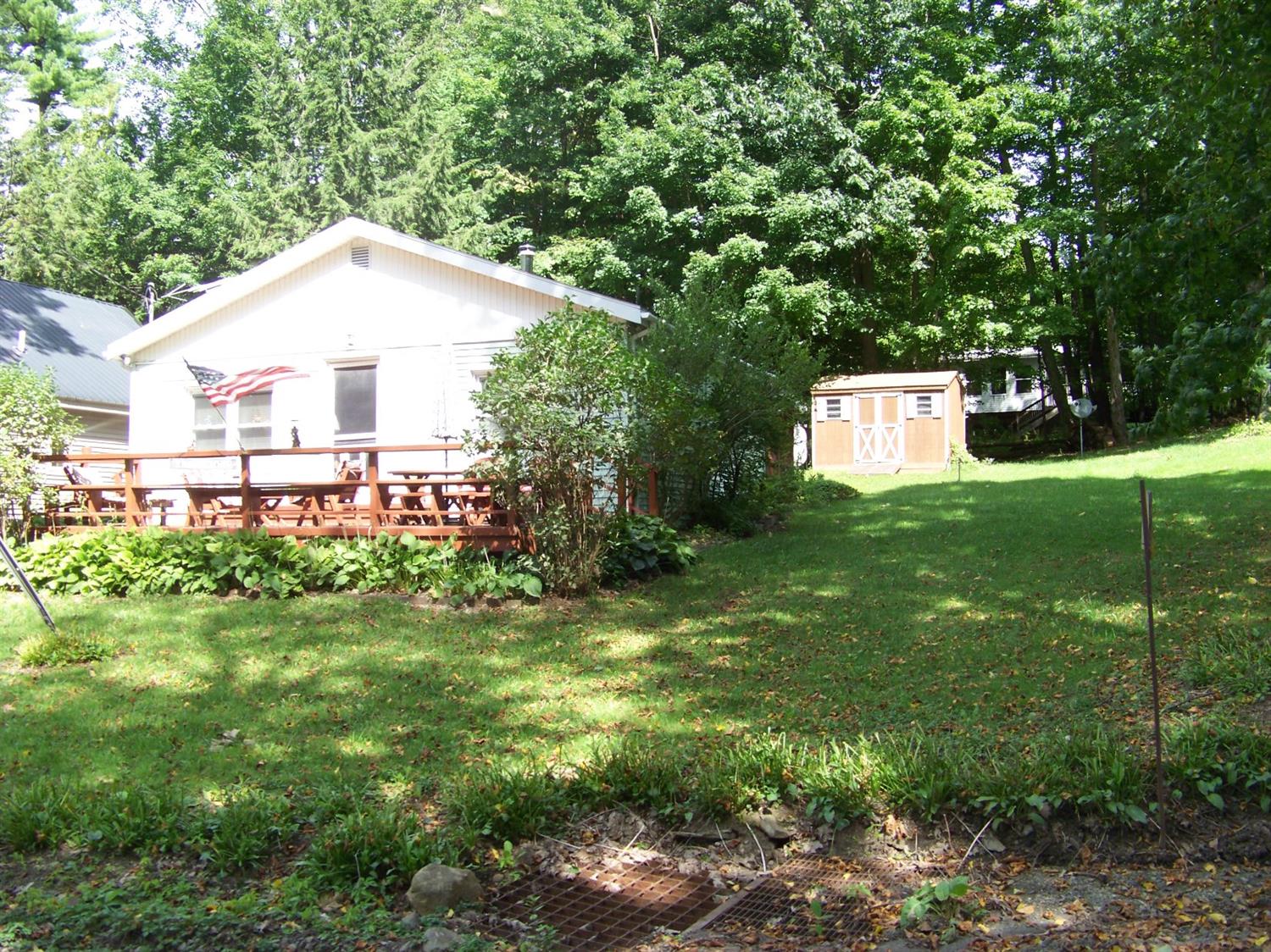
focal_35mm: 36
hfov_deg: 51.4
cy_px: 476
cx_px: 636
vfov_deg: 39.6
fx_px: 1321
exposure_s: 1/125
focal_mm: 5.85
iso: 64
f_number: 3.6
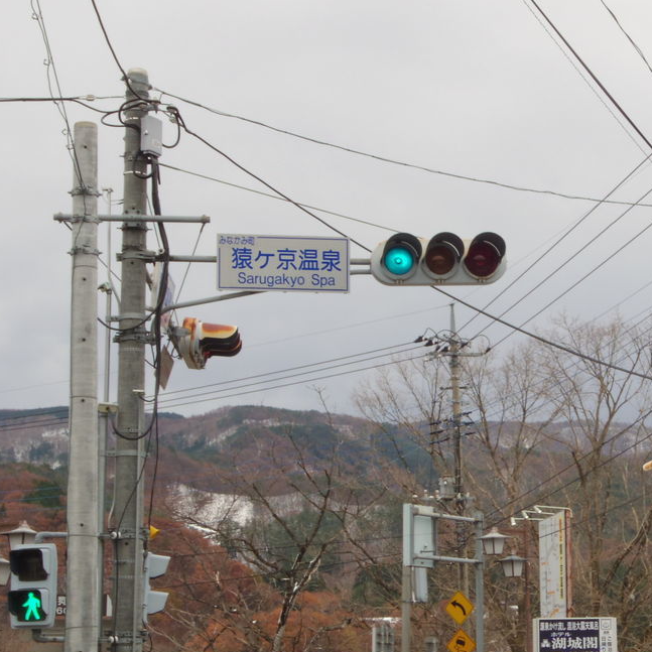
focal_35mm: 77
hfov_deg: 22.1
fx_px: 1641
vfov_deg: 22.4
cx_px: 535
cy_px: 411
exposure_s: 1/80
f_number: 8
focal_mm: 8.5
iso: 125
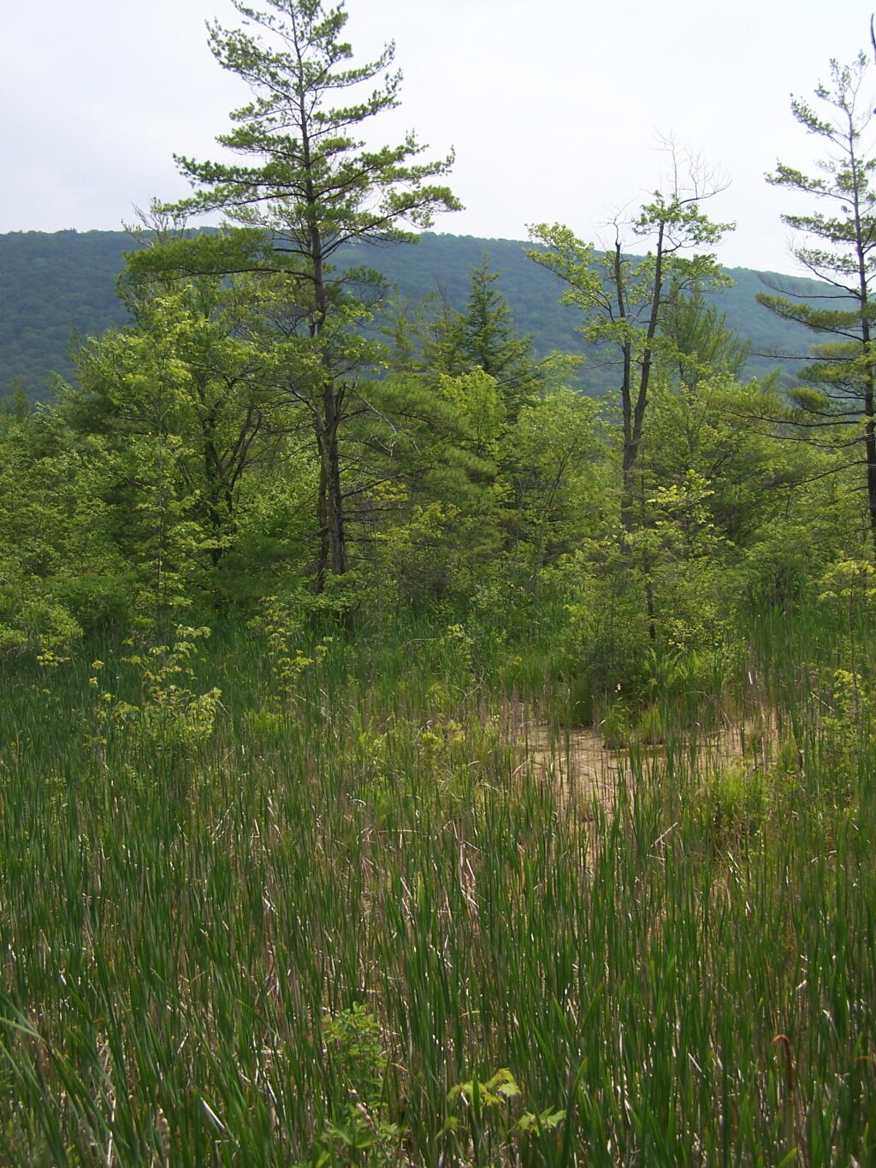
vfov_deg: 49.0
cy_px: 584
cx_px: 438
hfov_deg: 37.7
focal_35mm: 38
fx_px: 1282
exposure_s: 1/800
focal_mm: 6.3
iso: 80
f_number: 4
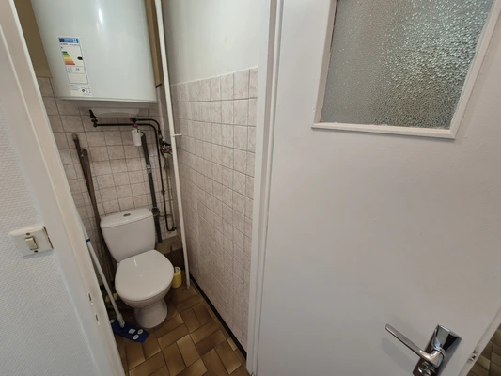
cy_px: 188
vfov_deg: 89.9
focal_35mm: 13
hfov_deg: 106.2
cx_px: 250
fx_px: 188
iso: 80
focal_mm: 2.2
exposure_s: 1/50
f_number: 2.2
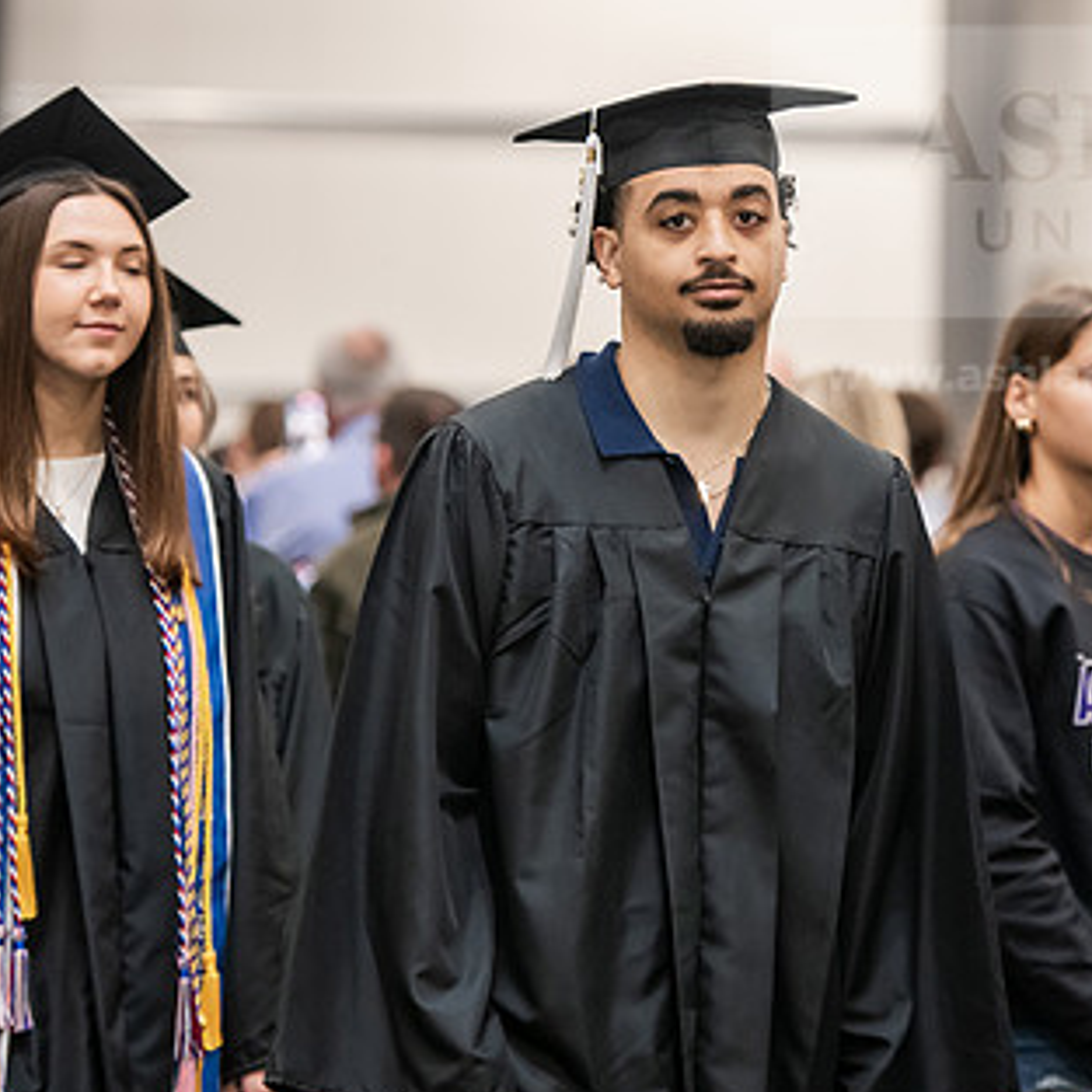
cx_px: 666
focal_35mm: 192
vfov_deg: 9.1
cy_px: 448
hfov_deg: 9.1
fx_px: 6853
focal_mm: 122
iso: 2500
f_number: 3.2
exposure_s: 1/200
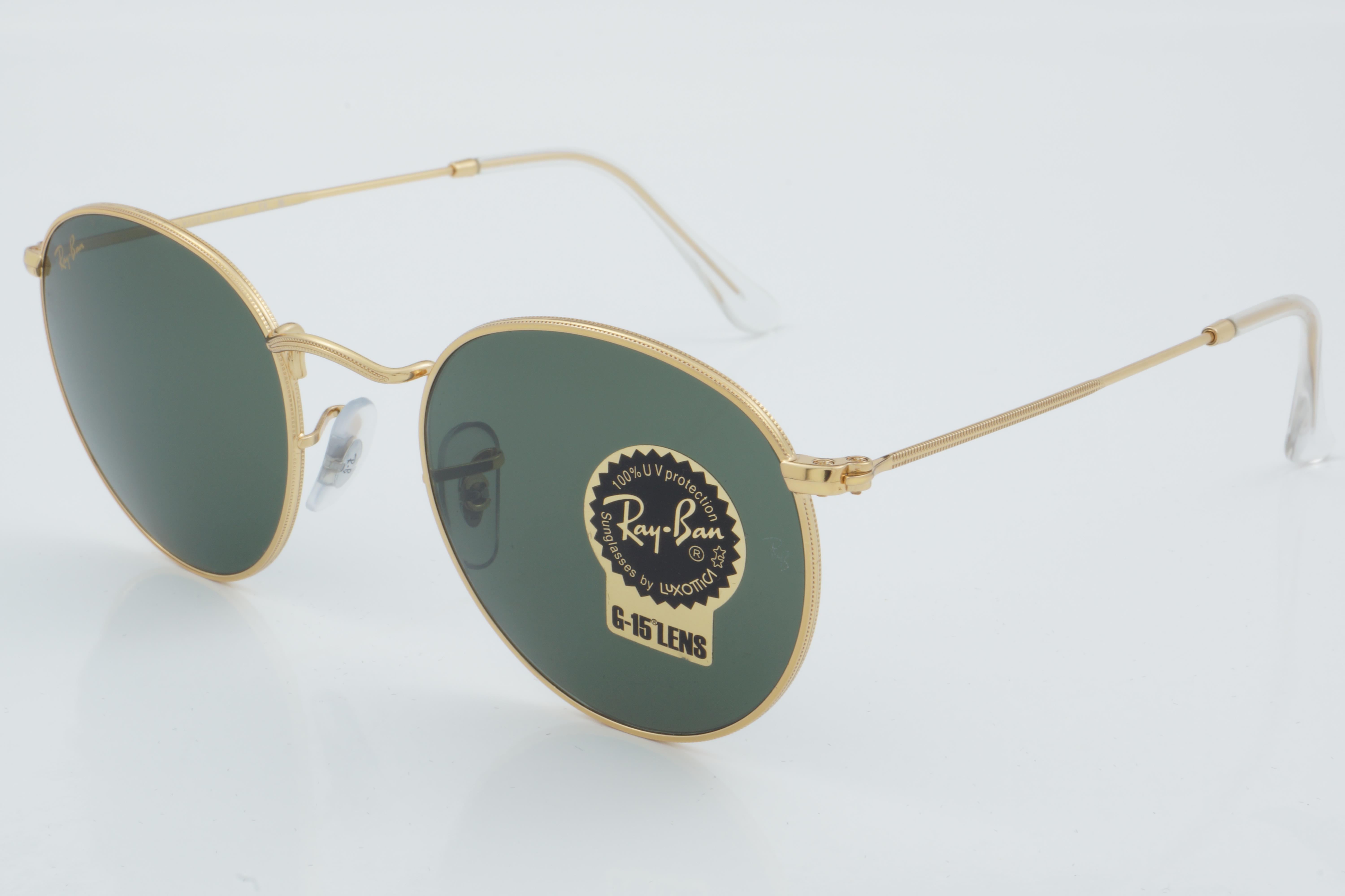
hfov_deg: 27.0
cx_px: 672
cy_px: 448
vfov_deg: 18.2
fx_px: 2802
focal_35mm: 75
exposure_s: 1/4
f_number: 32
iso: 100
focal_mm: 50
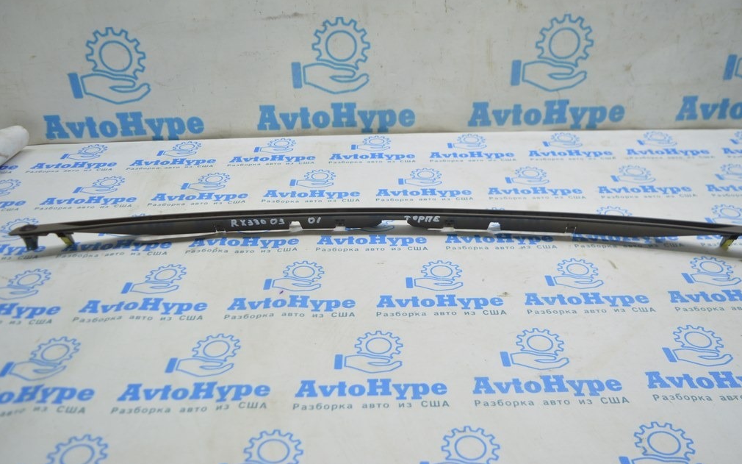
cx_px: 375
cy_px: 219
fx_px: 657
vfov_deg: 38.8
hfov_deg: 58.9
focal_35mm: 33
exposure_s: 1/50
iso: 400
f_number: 3.8
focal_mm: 21
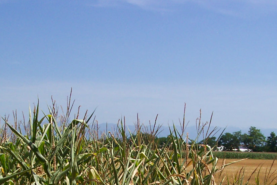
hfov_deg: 24.5
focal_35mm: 83
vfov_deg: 16.1
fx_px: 638
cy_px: 194
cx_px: 141
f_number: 4.8
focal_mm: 8
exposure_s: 1/1000
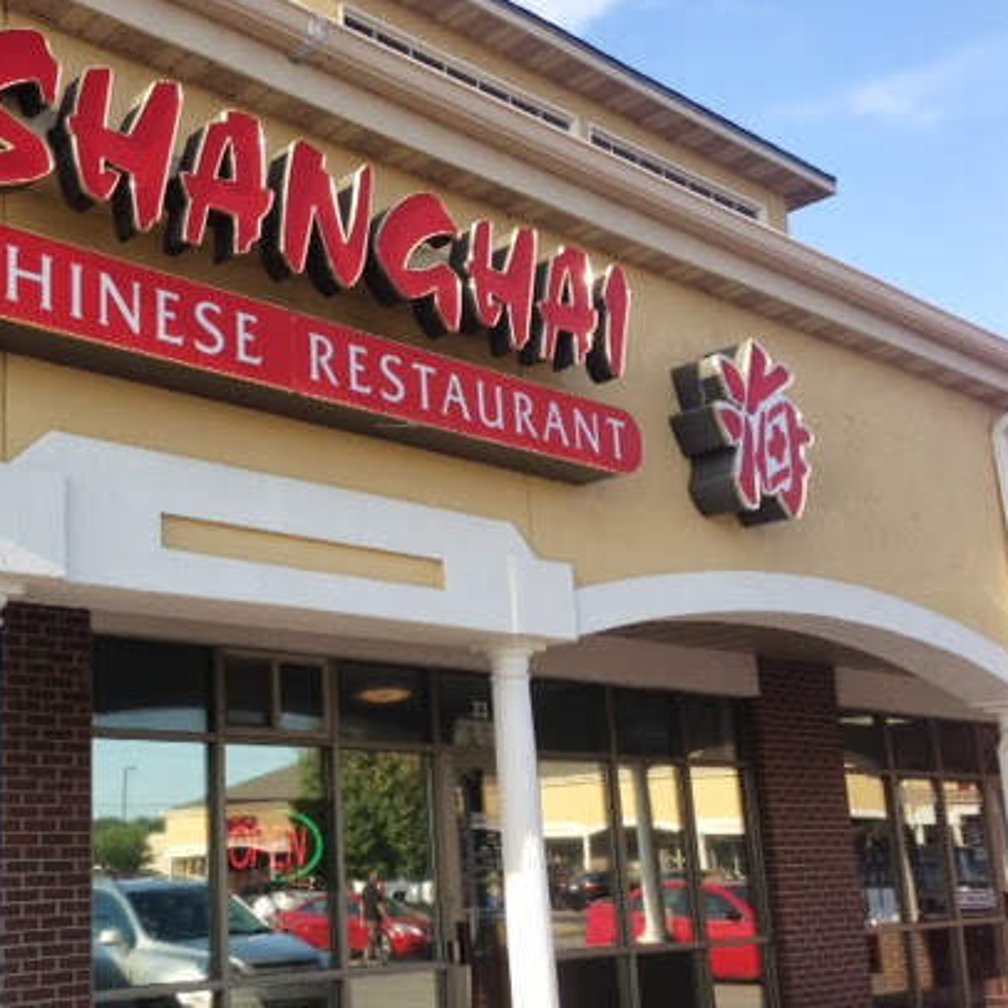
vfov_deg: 36.8
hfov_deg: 35.9
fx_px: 1515
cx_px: 248
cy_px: 531
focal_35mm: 46
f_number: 2.4
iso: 50
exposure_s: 1/565
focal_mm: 4.13
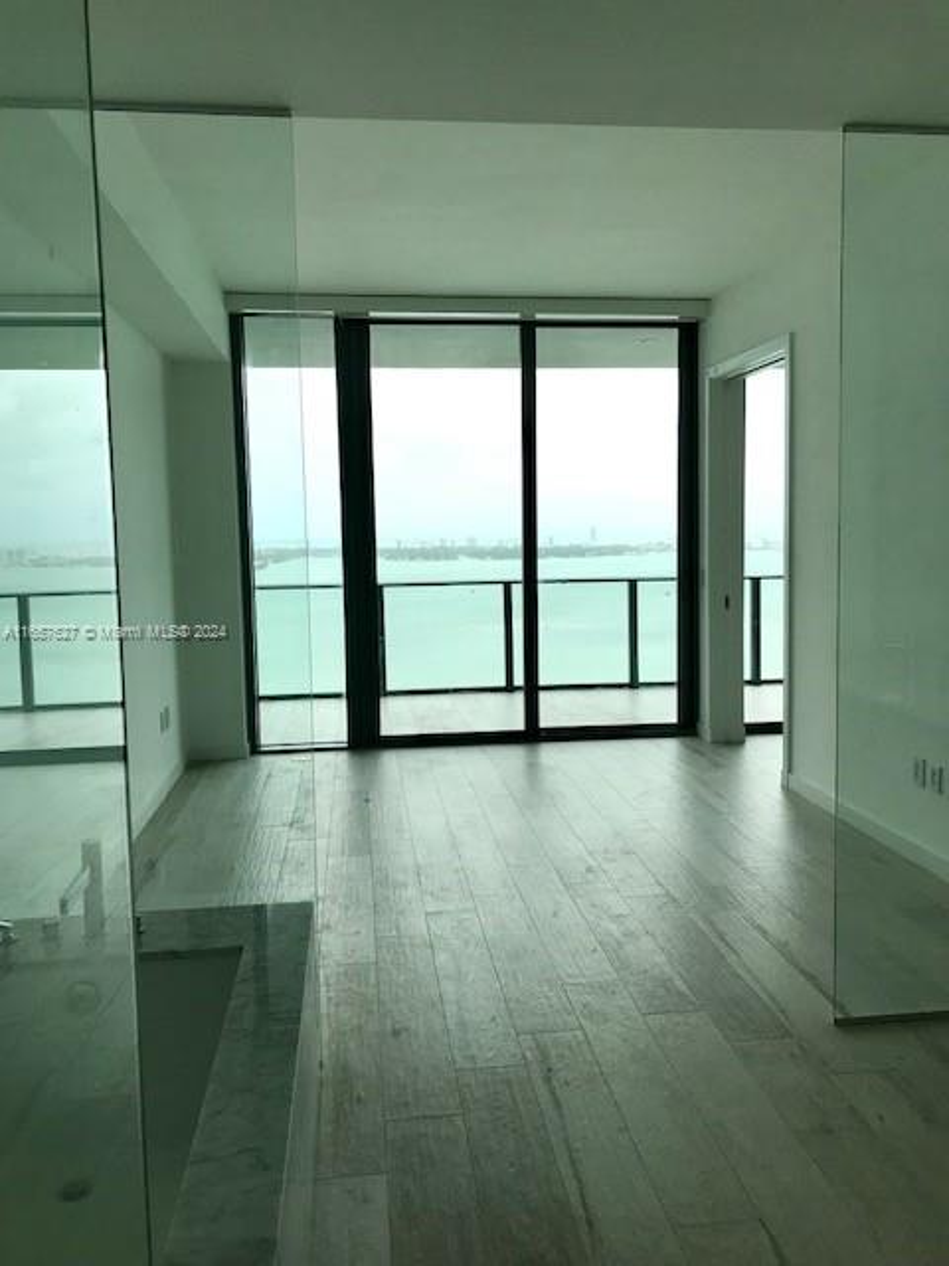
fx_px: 1023
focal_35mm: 28
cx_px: 474
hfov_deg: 49.7
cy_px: 633
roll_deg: +1.3
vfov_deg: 63.4
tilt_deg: -4.9
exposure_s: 1/529
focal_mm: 3.99
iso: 20
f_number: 1.8
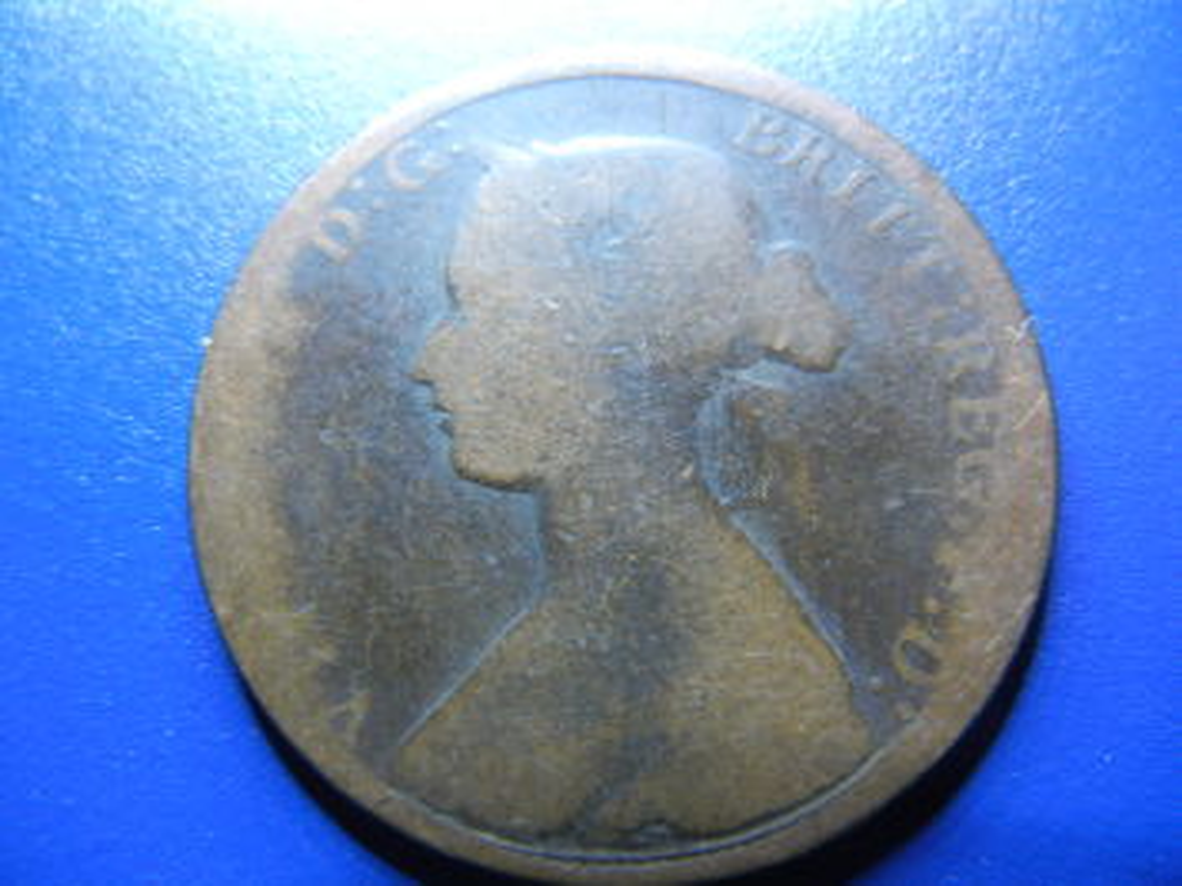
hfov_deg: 60.0
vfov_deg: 46.8
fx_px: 1024
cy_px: 443
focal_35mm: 30
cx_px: 591
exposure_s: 1/30
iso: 174
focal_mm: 5.4
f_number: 3.5
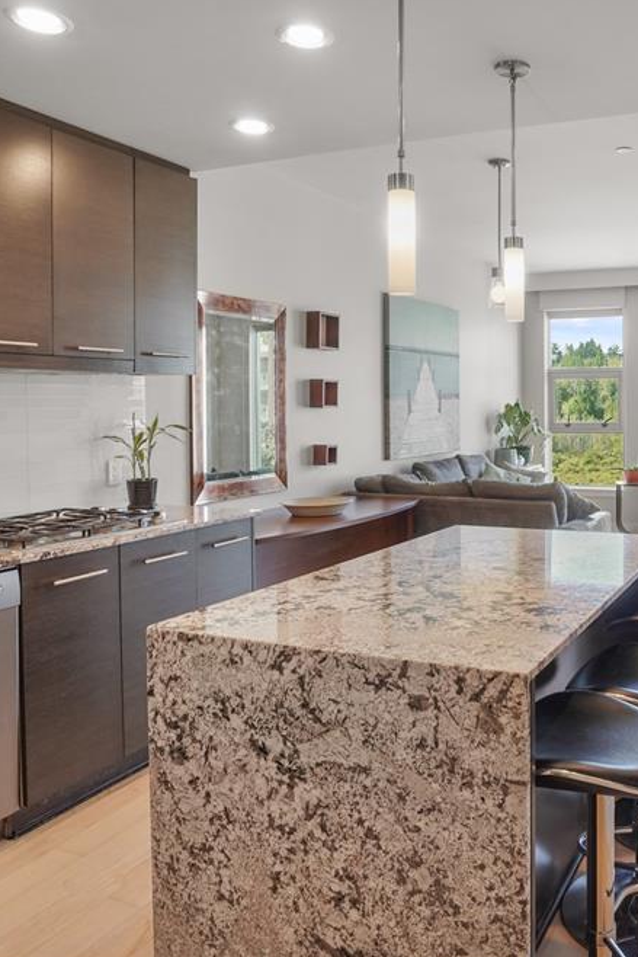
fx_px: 744
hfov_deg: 43.7
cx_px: 530
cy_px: 467
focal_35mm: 28
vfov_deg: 65.5
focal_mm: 18
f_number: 8
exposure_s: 1/15
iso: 100
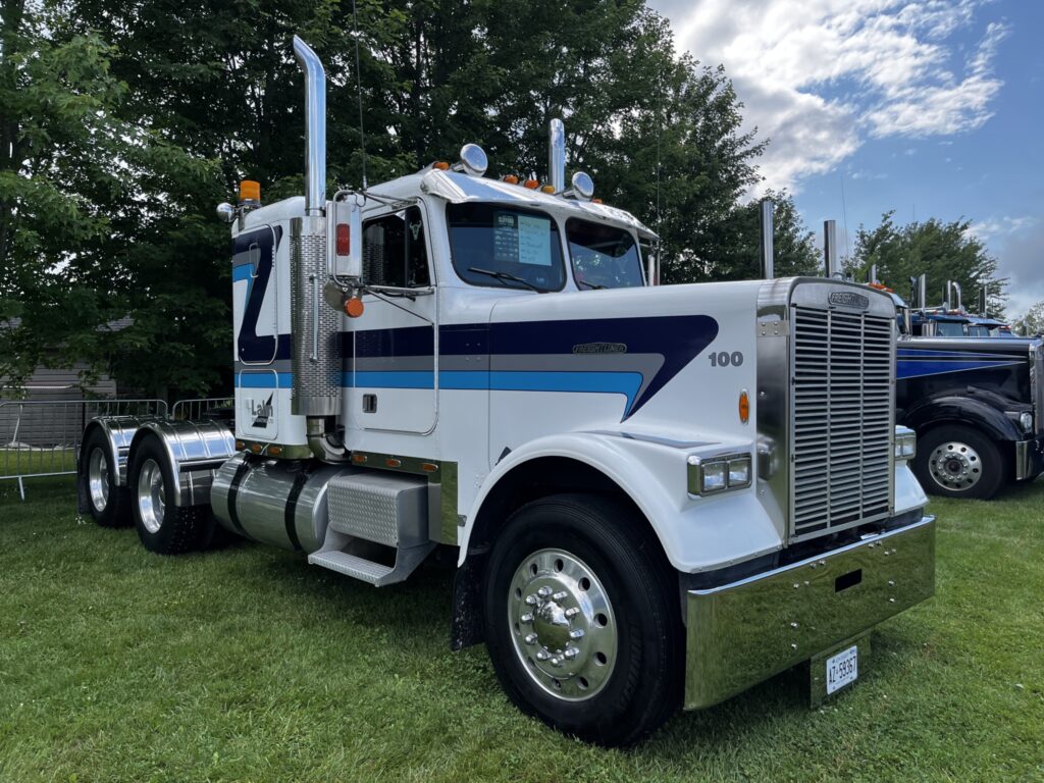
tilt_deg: -1.2
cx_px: 522
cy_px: 392
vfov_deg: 53.1
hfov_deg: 67.3
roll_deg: +0.1
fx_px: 784
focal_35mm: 26
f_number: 1.6
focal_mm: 5.1
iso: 50
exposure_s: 1/1266
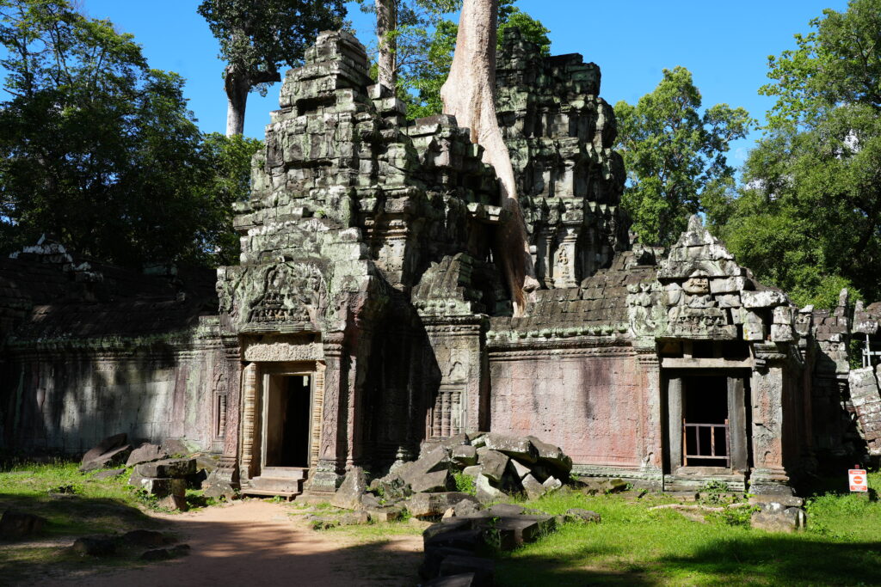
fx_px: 857
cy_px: 294
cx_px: 440
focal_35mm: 35
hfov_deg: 54.4
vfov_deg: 37.9
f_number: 9
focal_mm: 35
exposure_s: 1/125
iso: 100
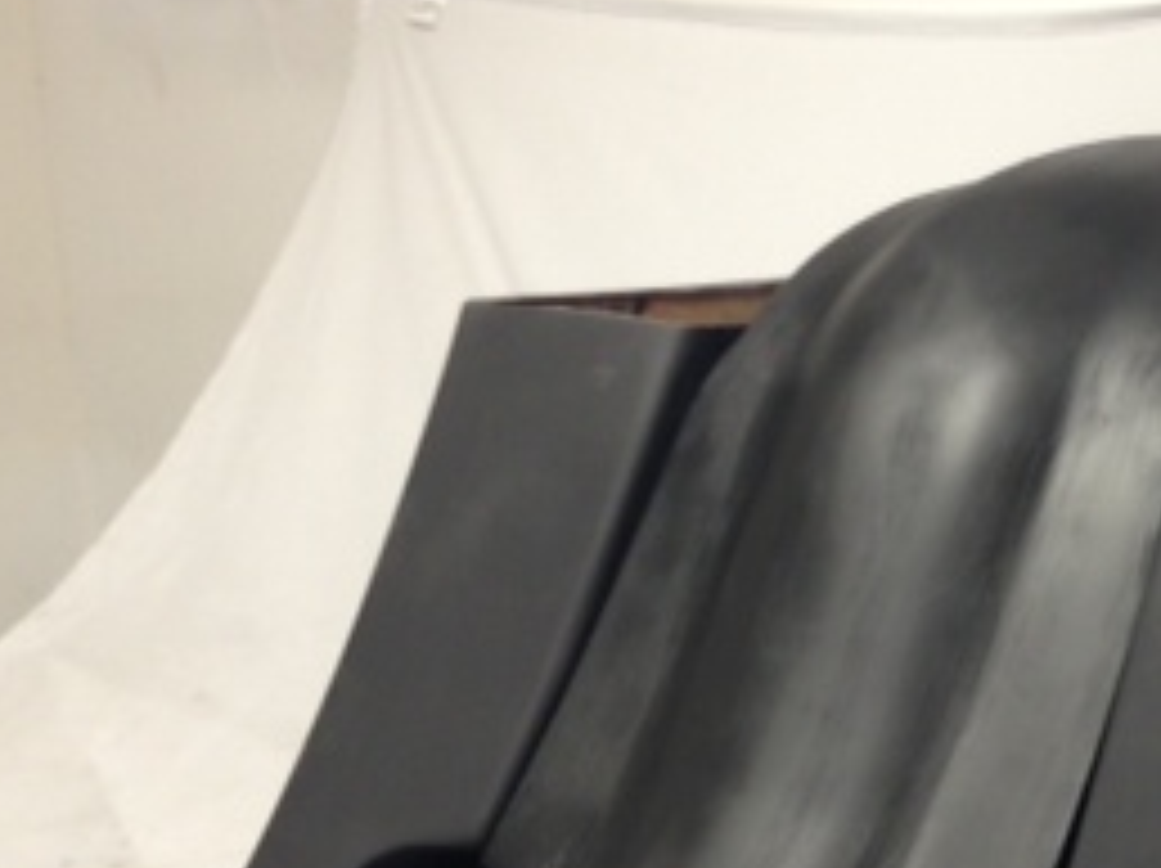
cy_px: 792
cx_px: 1098
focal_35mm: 82
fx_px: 2748
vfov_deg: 17.7
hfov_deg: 23.1
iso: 64
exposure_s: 1/20
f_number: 2.4
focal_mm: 4.13
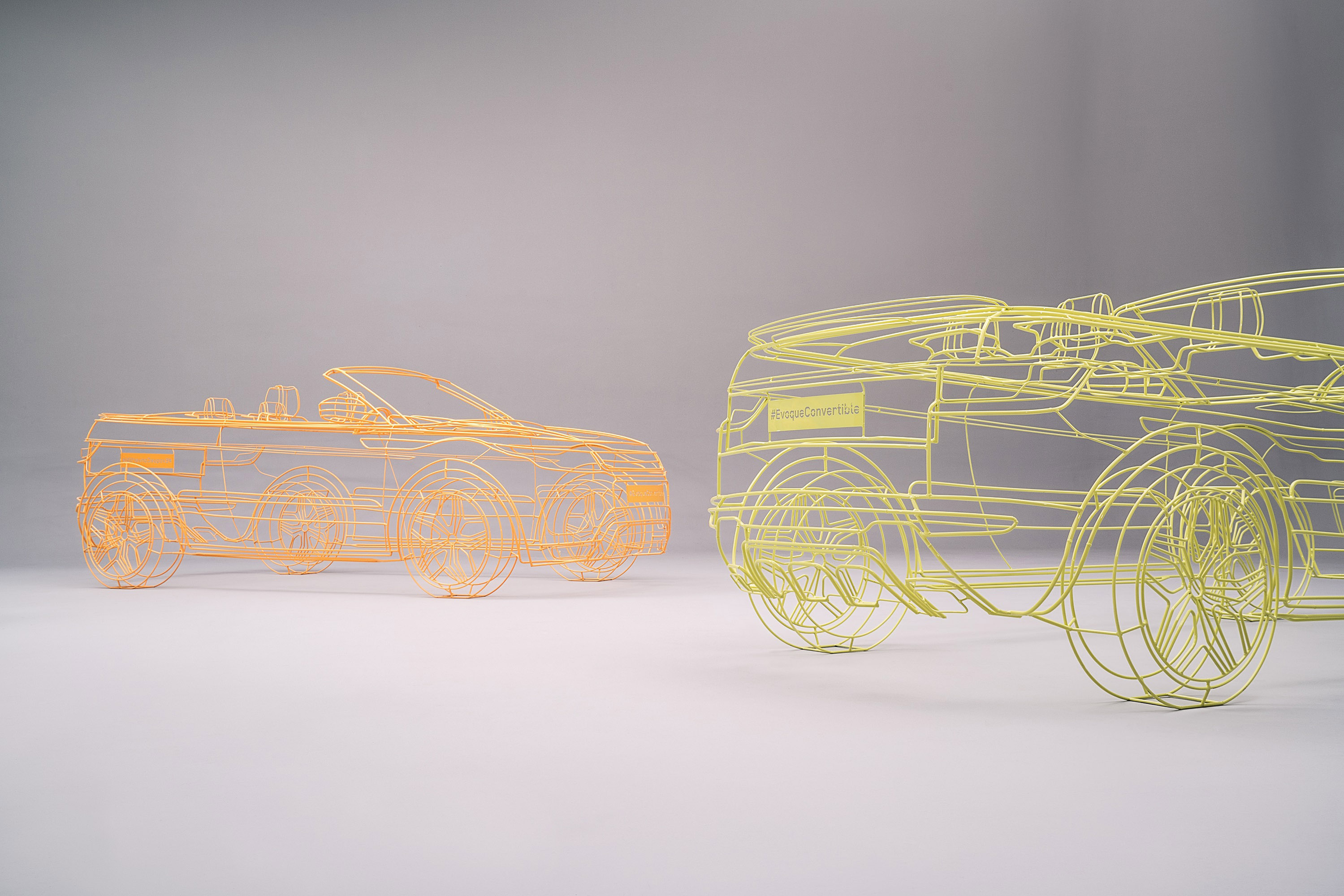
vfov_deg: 35.1
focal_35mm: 38
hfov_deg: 50.7
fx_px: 1419
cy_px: 448
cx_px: 672
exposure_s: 2
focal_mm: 38
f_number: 13
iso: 160
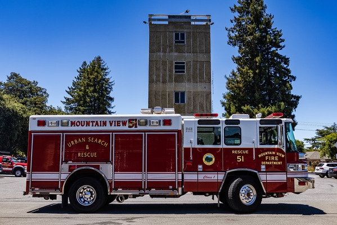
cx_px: 168
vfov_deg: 36.9
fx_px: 337
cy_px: 112
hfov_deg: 53.1
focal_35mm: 36
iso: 80
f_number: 5
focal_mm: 24
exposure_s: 1/400
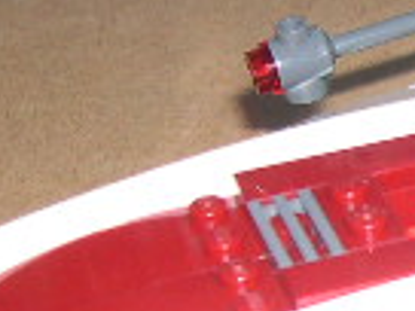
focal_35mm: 179
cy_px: 216
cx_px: 702
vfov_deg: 8.3
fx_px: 2146
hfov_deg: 10.5
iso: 100
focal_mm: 8
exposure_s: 1/60
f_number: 2.8
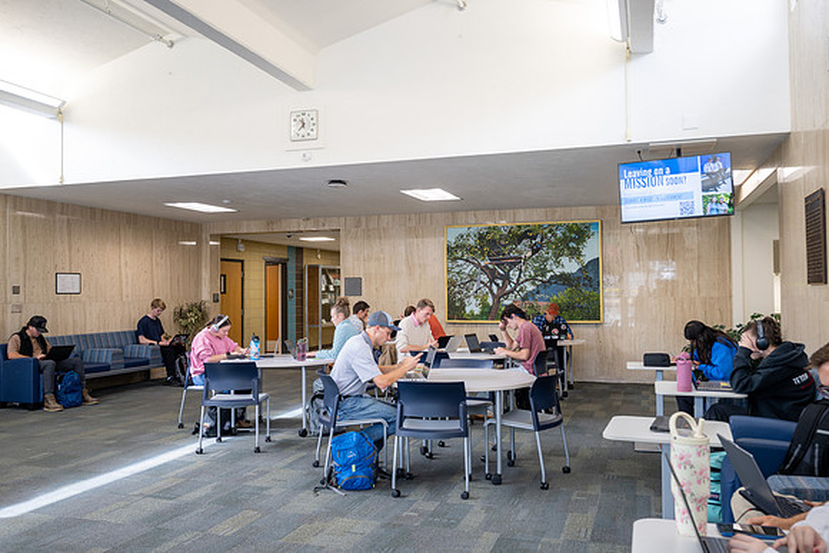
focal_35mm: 30
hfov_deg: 61.9
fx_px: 691
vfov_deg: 43.6
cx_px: 414
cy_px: 276
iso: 100
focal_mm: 30
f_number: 7.1
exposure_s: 1/8
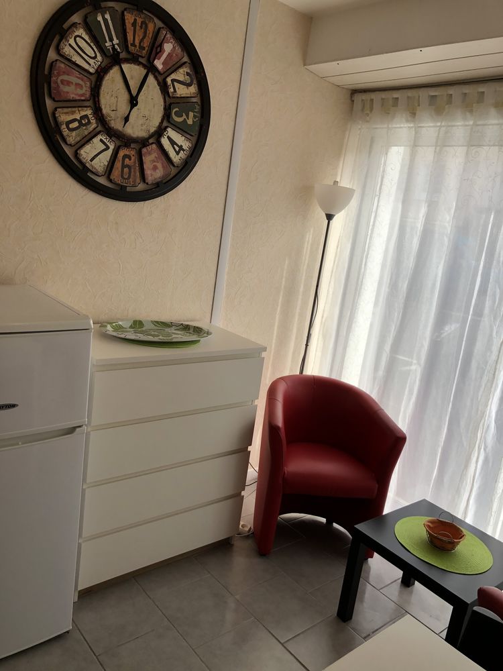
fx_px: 542
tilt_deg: -10.4
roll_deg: -6.5
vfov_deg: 63.4
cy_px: 336
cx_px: 252
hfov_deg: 49.7
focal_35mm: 28
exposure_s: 1/233
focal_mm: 3.99
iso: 20
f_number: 1.8
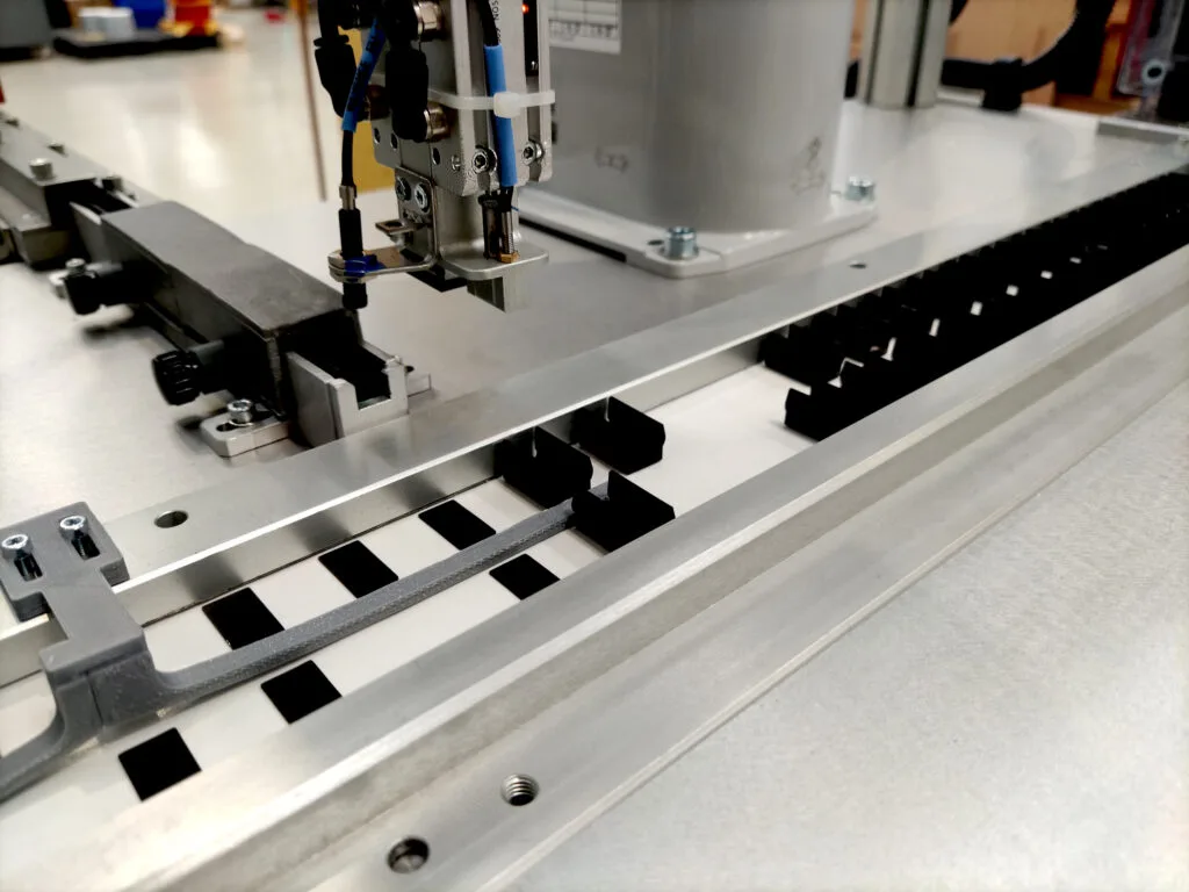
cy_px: 446
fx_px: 893
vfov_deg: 53.1
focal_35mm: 26
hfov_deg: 67.3
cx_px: 594
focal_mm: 4.71
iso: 106
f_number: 1.79
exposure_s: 1/50
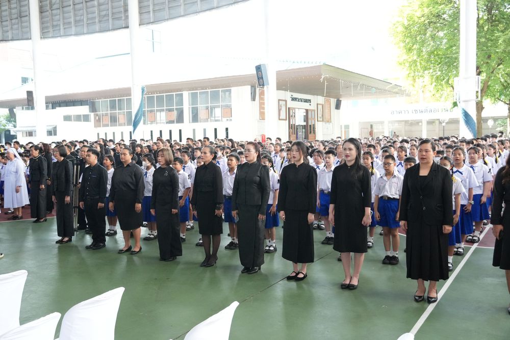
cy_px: 170
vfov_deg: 38.4
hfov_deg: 55.1
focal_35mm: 34
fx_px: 489
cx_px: 255
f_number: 4
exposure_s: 1/800
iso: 4000
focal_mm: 23
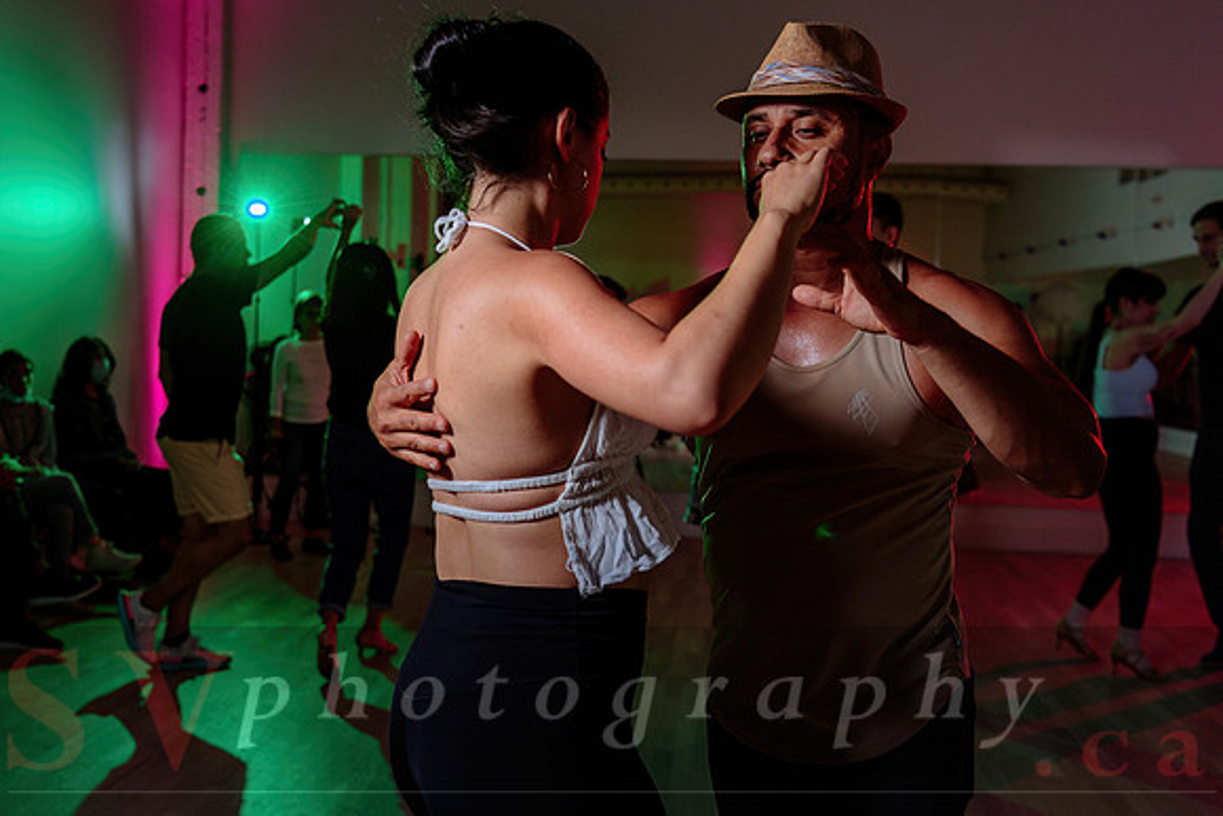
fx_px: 1345
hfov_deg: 48.8
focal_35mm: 40
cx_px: 551
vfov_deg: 33.7
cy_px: 367
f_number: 3.5
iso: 1000
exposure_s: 1/160
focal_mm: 36
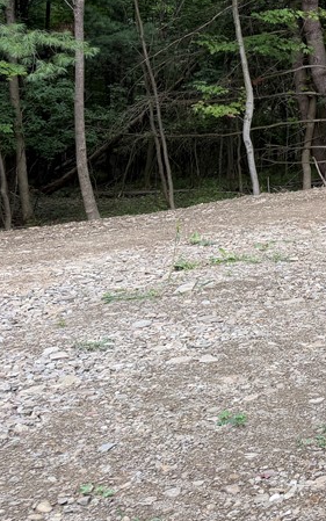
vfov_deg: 34.2
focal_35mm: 58
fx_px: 824
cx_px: 566
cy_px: 118
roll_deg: -2.0
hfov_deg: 18.2
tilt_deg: -1.8
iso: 64
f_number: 1.78
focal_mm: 6.76
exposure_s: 1/166
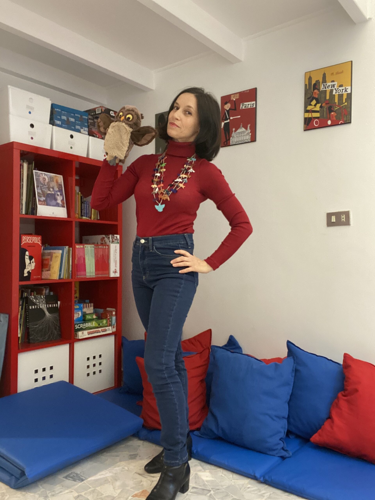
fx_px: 433
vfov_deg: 60.0
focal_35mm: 30
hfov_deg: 46.8
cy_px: 250
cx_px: 188
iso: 500
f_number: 2.2
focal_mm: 2.71
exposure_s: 1/25
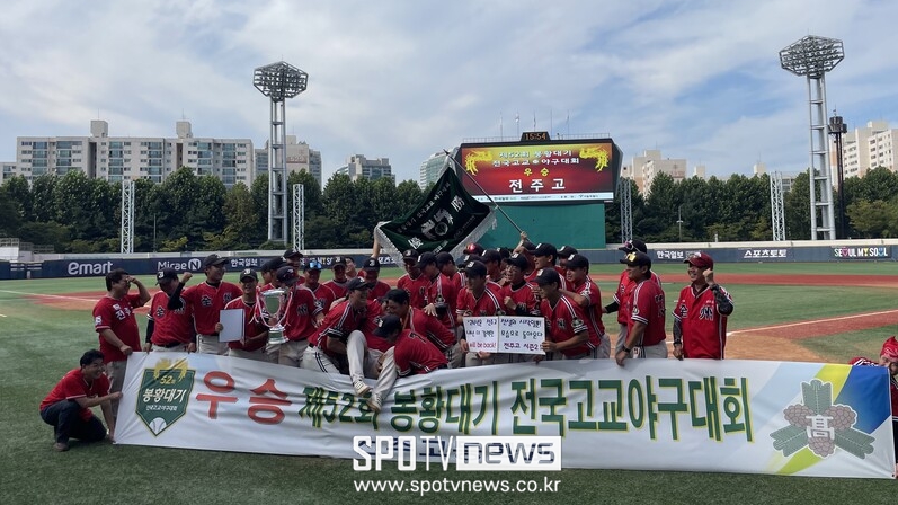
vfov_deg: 36.5
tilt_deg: +4.1
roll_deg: -0.3
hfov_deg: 61.0
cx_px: 451
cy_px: 200
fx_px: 762
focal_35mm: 32
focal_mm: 4.2
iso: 32
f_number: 1.6
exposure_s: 1/3731
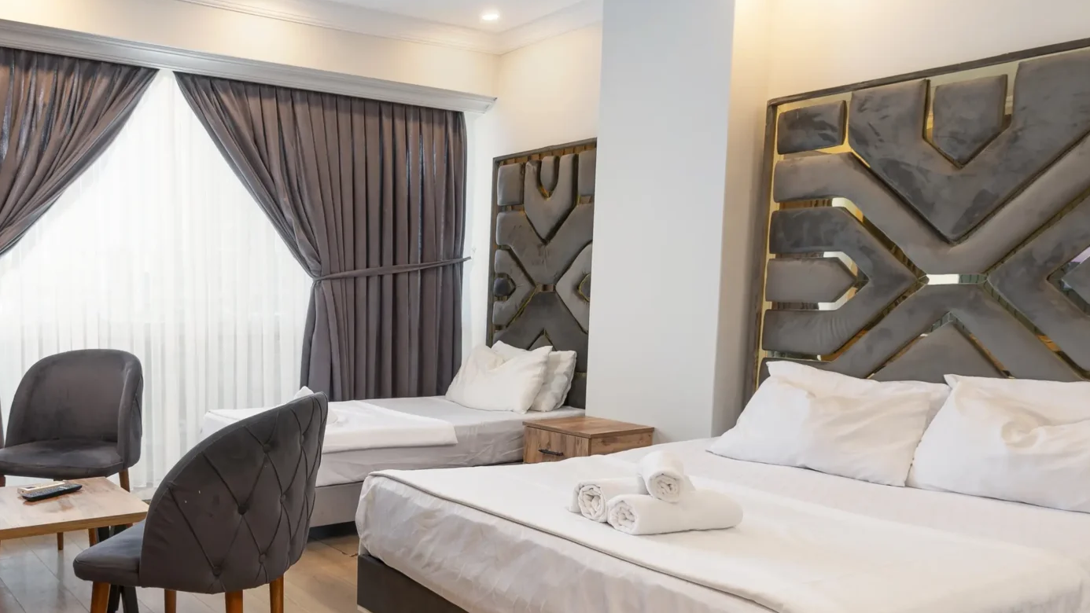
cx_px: 302
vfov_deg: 39.9
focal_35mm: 29
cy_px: 386
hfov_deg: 63.0
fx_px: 838
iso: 100
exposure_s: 1/1.67
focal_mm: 15
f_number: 8
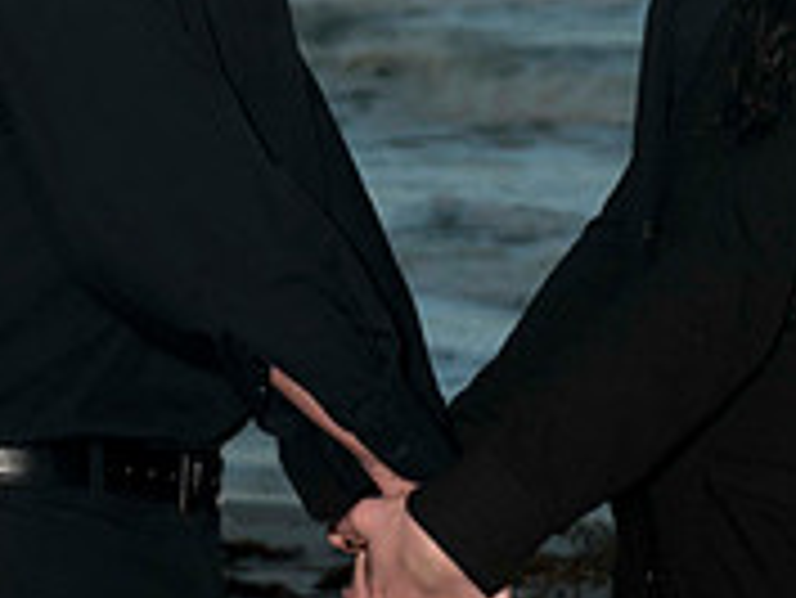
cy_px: -74
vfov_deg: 5.4
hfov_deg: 7.2
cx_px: 328
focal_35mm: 273
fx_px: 6282
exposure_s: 1/80
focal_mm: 58
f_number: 5.6
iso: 100
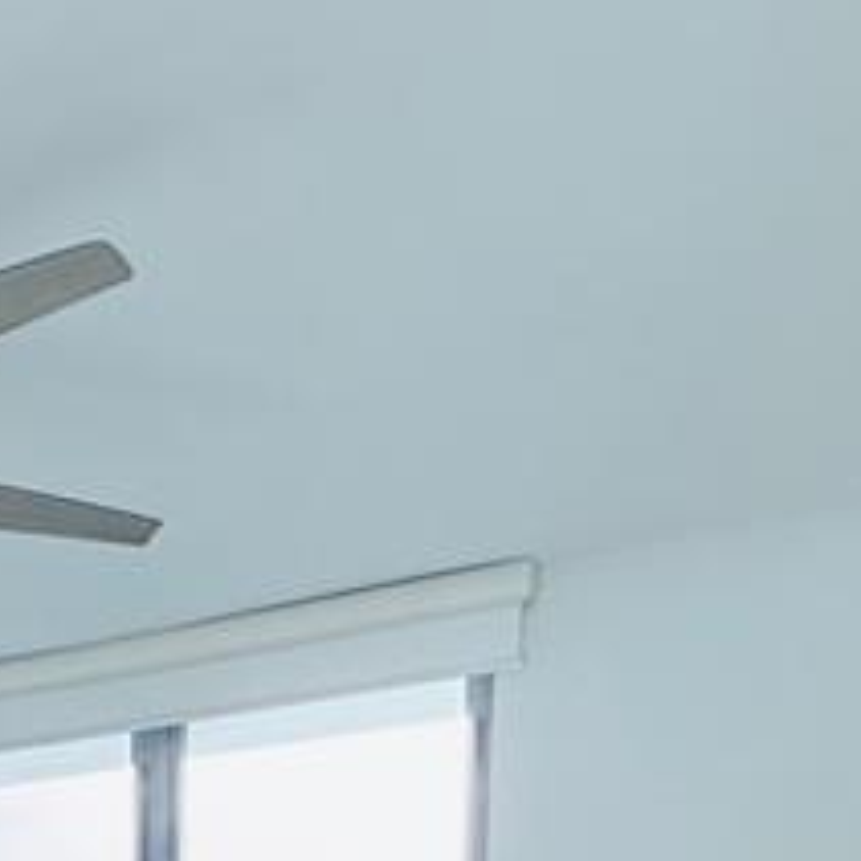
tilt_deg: -7.6
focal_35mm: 60
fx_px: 1688
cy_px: 1424
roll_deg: -0.2
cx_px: -98
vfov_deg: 21.7
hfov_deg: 26.3
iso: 64
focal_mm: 2.22
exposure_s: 1/390
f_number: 2.2
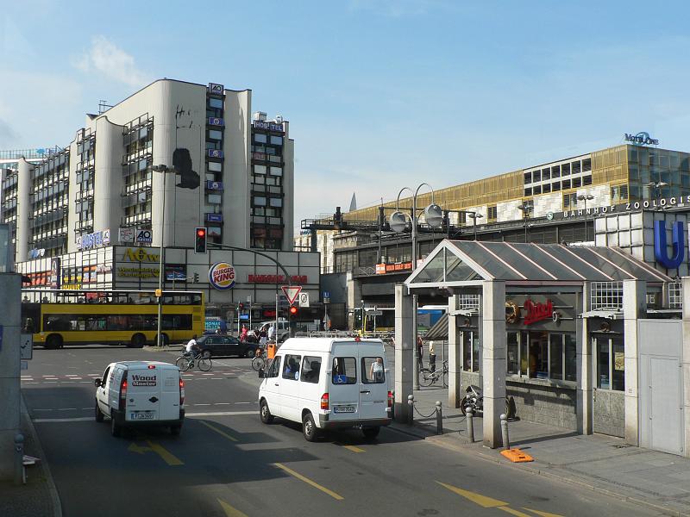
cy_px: 258
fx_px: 718
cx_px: 345
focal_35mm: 36
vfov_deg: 39.7
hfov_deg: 51.4
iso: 80
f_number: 5
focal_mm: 6
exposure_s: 1/400
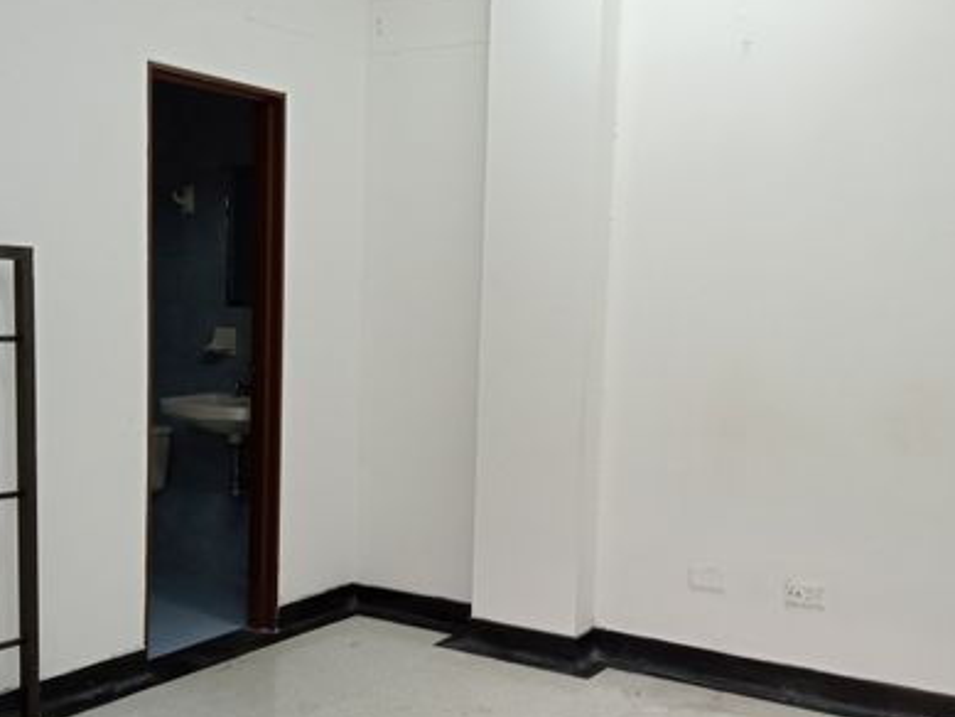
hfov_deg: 39.6
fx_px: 1325
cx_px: 465
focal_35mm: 48
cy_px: 403
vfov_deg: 30.3
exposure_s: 1/40
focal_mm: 3.37
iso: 115
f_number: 2.2
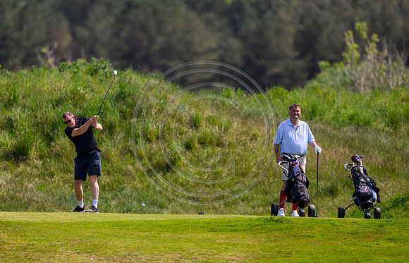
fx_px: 8515
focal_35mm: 758
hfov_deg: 2.8
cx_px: 135
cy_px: 108
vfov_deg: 1.8
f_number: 4
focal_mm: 560
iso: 500
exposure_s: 1/2500
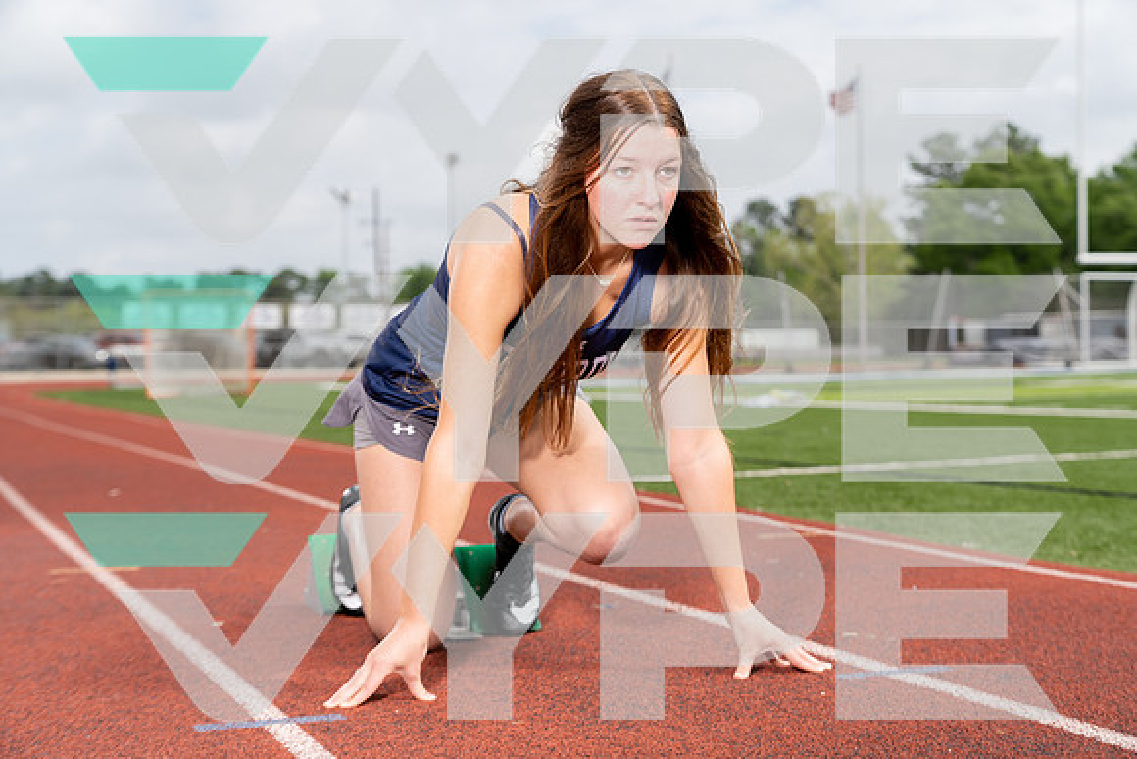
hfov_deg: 36.2
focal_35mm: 55
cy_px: 380
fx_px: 1737
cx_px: 568
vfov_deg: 24.6
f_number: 4
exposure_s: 1/1600
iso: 250
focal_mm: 55
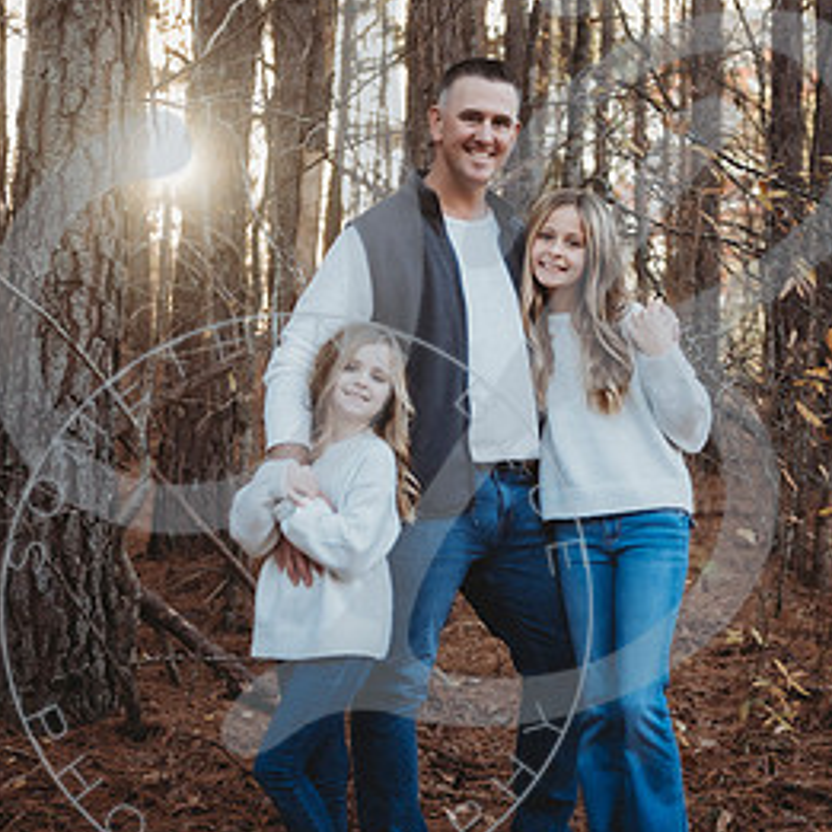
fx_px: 1795
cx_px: 440
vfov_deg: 26.1
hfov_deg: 26.1
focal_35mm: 66
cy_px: 367
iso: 400
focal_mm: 45
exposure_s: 1/250
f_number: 2.8
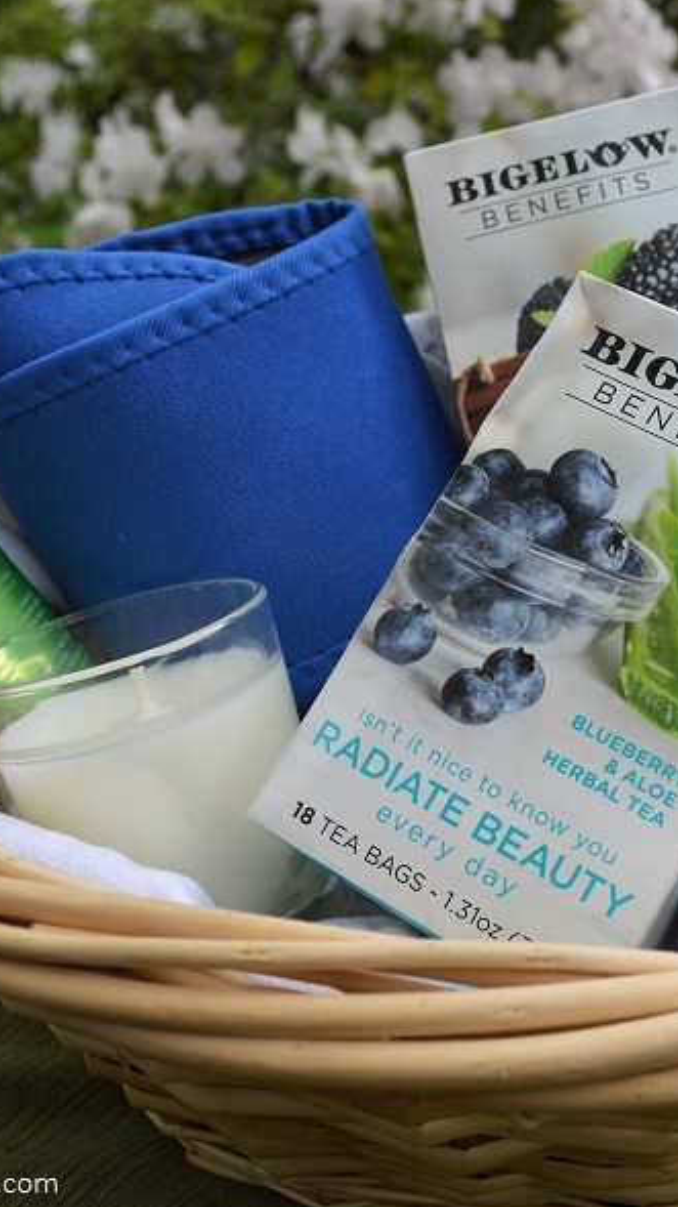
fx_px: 1535
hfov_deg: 24.5
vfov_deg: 42.9
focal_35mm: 48
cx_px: 547
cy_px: 605
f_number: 5.6
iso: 100
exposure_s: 1/60
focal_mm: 20
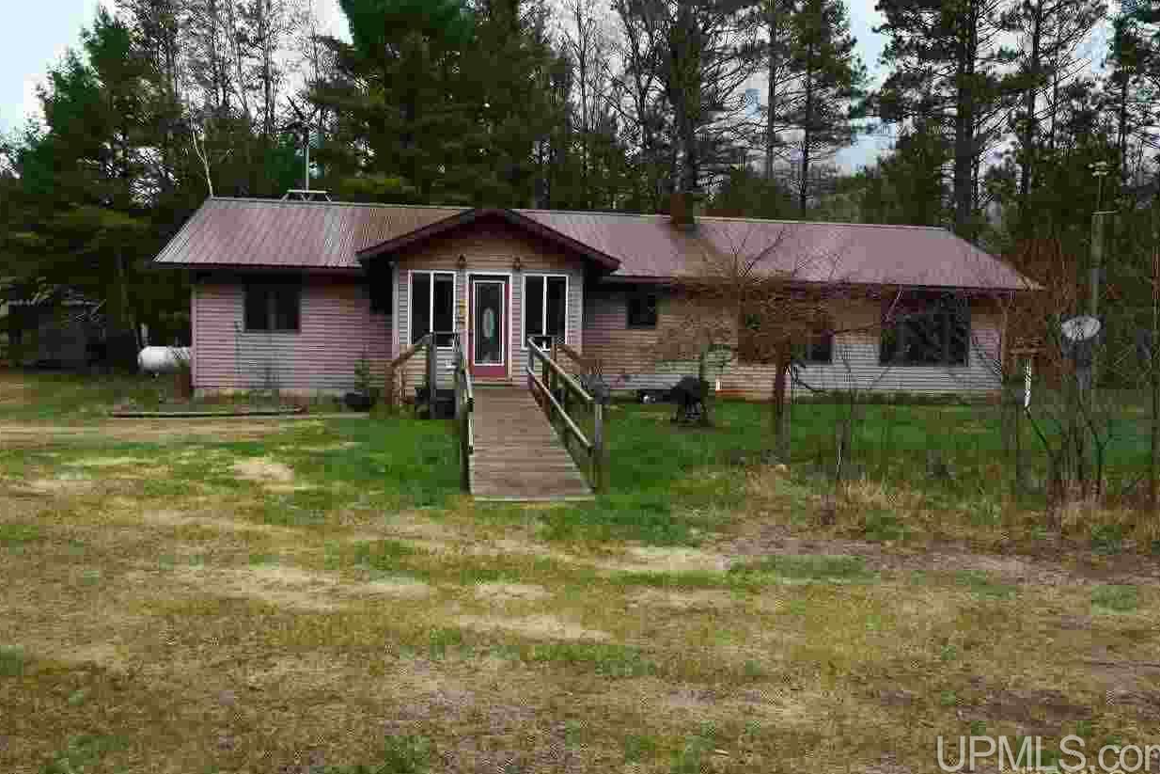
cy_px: 399
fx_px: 902
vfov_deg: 46.4
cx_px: 595
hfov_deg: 65.5
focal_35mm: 28
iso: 140
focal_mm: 18
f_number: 8
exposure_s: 1/250
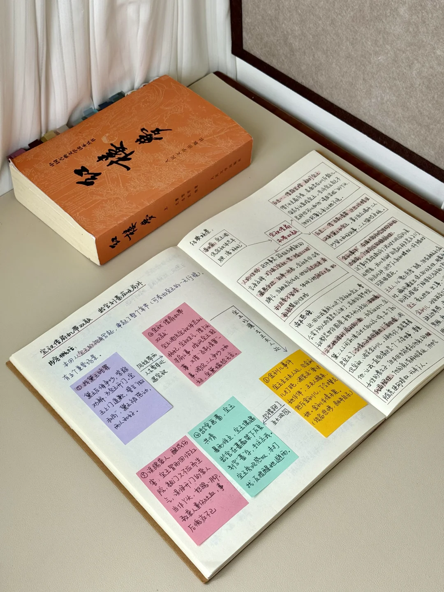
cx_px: 222
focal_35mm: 48
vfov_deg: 39.7
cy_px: 296
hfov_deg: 30.3
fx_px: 821
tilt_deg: -49.4
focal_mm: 6.76
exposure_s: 1/747
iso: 64
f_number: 1.78
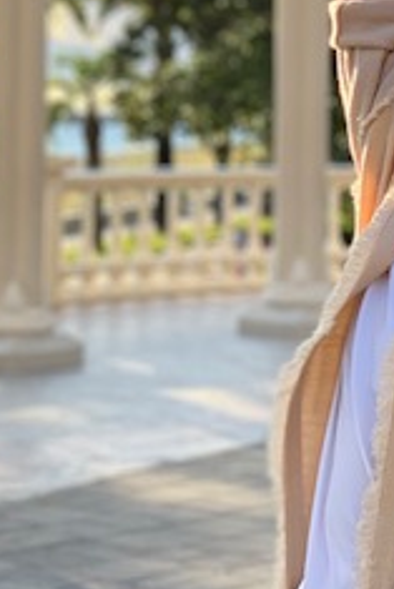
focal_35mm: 147
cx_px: 532
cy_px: -40
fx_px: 2410
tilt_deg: +5.3
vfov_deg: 13.7
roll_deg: -0.4
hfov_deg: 9.2
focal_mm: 6
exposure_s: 1/375
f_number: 2
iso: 20
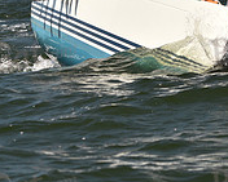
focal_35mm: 254
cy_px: -17
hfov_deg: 7.6
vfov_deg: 6.1
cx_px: 145
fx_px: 1715
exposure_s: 1/1250
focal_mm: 82
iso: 250
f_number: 4
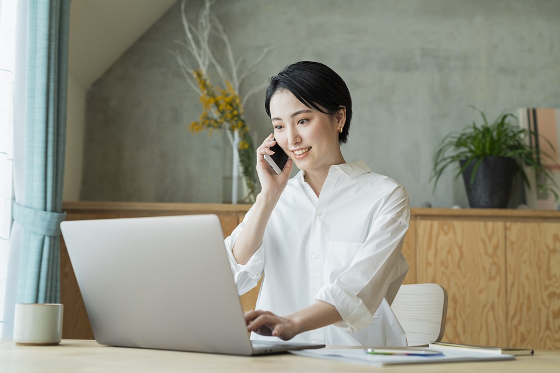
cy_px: 186
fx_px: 778
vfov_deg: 27.0
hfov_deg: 39.6
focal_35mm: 50
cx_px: 280
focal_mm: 50
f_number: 3.2
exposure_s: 1/200
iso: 320
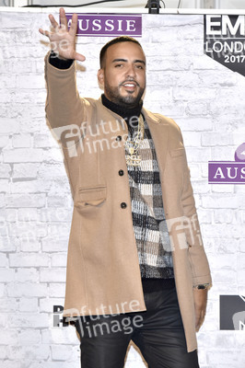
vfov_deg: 12.5
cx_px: 122
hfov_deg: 8.3
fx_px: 1687
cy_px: 184
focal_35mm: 165
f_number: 6.3
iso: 2000
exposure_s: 1/250
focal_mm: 165
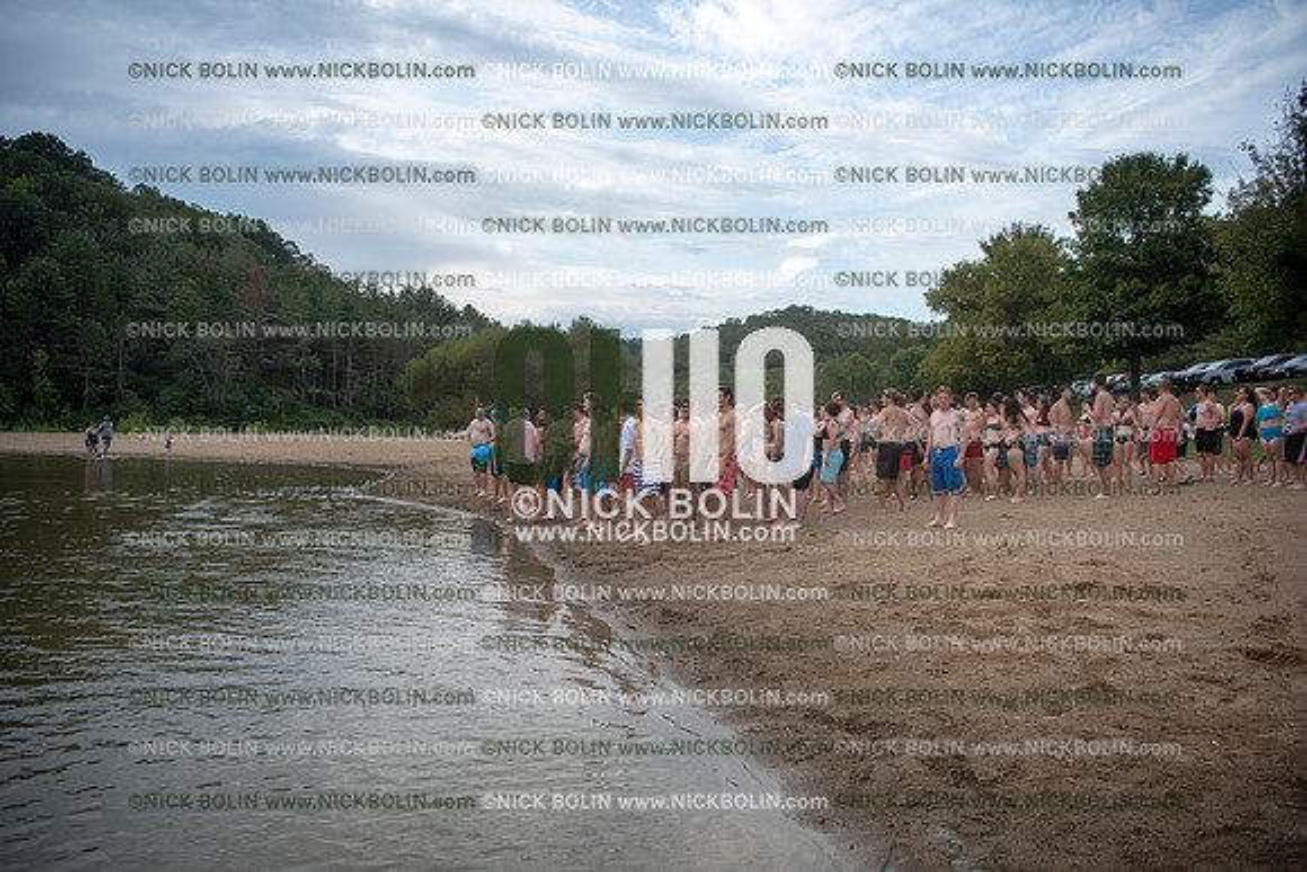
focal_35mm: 27
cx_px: 654
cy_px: 436
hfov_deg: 67.4
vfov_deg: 48.0
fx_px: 980
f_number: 3.2
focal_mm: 27
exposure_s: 1/640
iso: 160
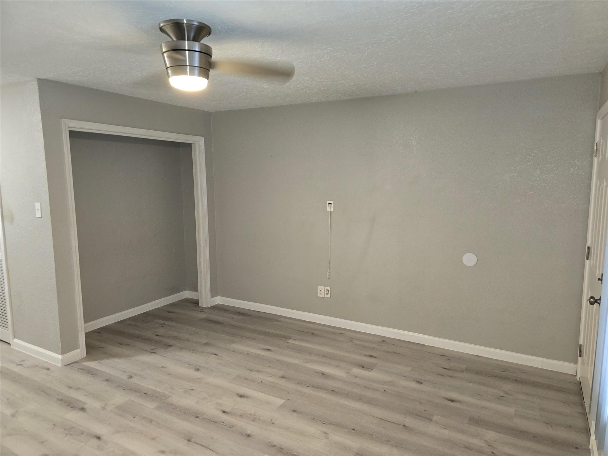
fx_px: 404
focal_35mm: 23
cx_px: 304
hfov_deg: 73.9
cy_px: 228
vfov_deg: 58.9
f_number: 1.7
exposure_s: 1/20
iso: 125
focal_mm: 6.3
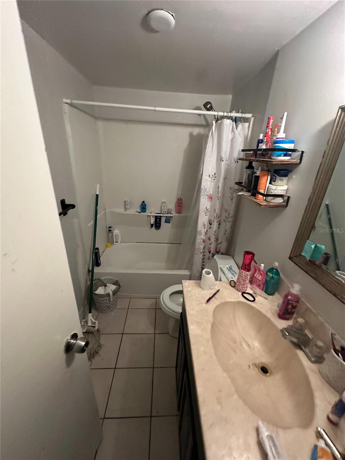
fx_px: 186
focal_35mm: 14
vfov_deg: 102.1
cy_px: 230
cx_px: 172
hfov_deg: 85.7
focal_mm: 2.22
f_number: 2.2
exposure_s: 1/60
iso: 640
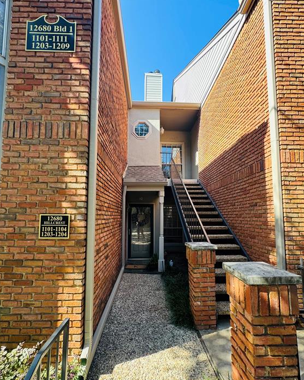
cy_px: 205
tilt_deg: +4.9
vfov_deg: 96.6
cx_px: 149
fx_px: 169
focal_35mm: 15
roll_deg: -1.4
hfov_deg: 84.0
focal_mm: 2.22
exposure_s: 1/99
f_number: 2.2
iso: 40
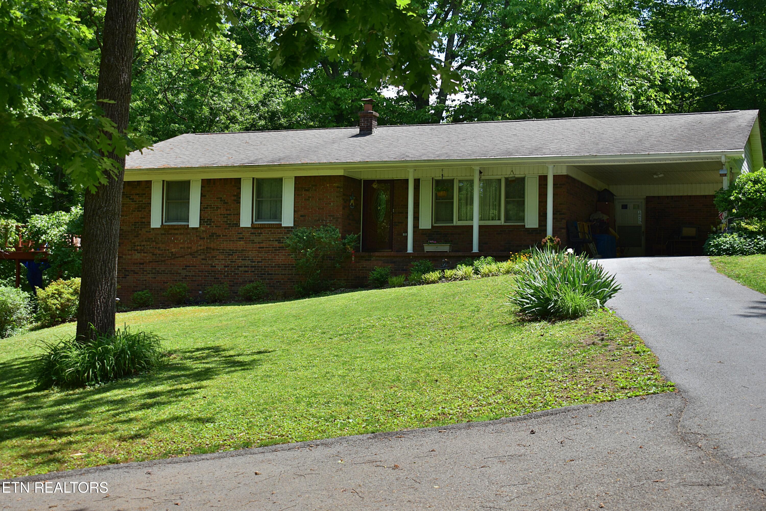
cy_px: 256
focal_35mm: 51
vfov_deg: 26.5
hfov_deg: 38.9
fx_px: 1085
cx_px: 383
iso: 125
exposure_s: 1/500
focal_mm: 34
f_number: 4.5
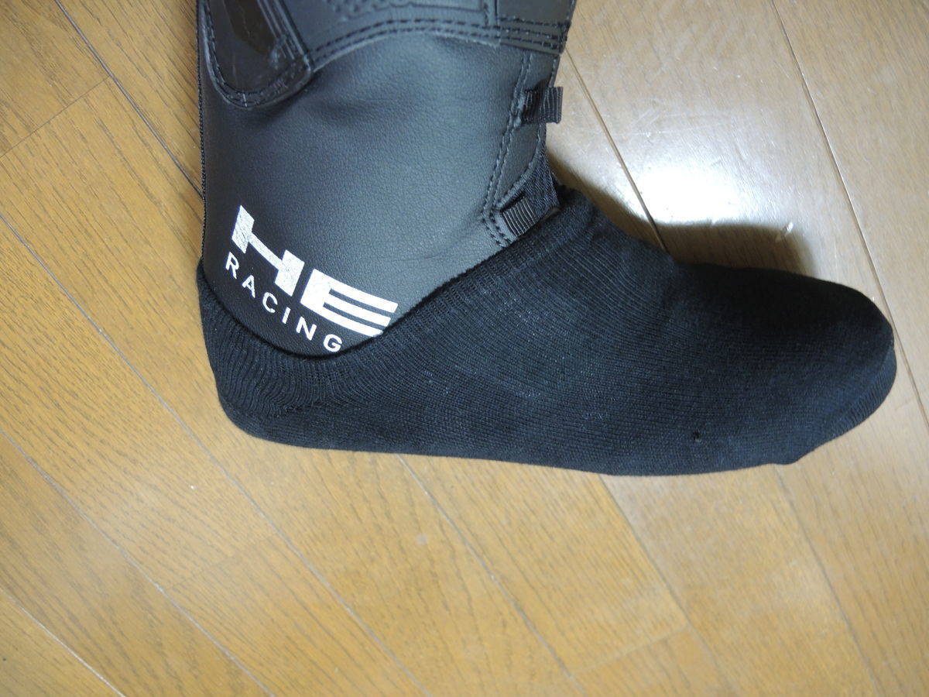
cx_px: 464
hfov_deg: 63.4
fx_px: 751
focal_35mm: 28
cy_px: 348
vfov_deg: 49.7
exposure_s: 1/10
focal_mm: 6
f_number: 2
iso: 400
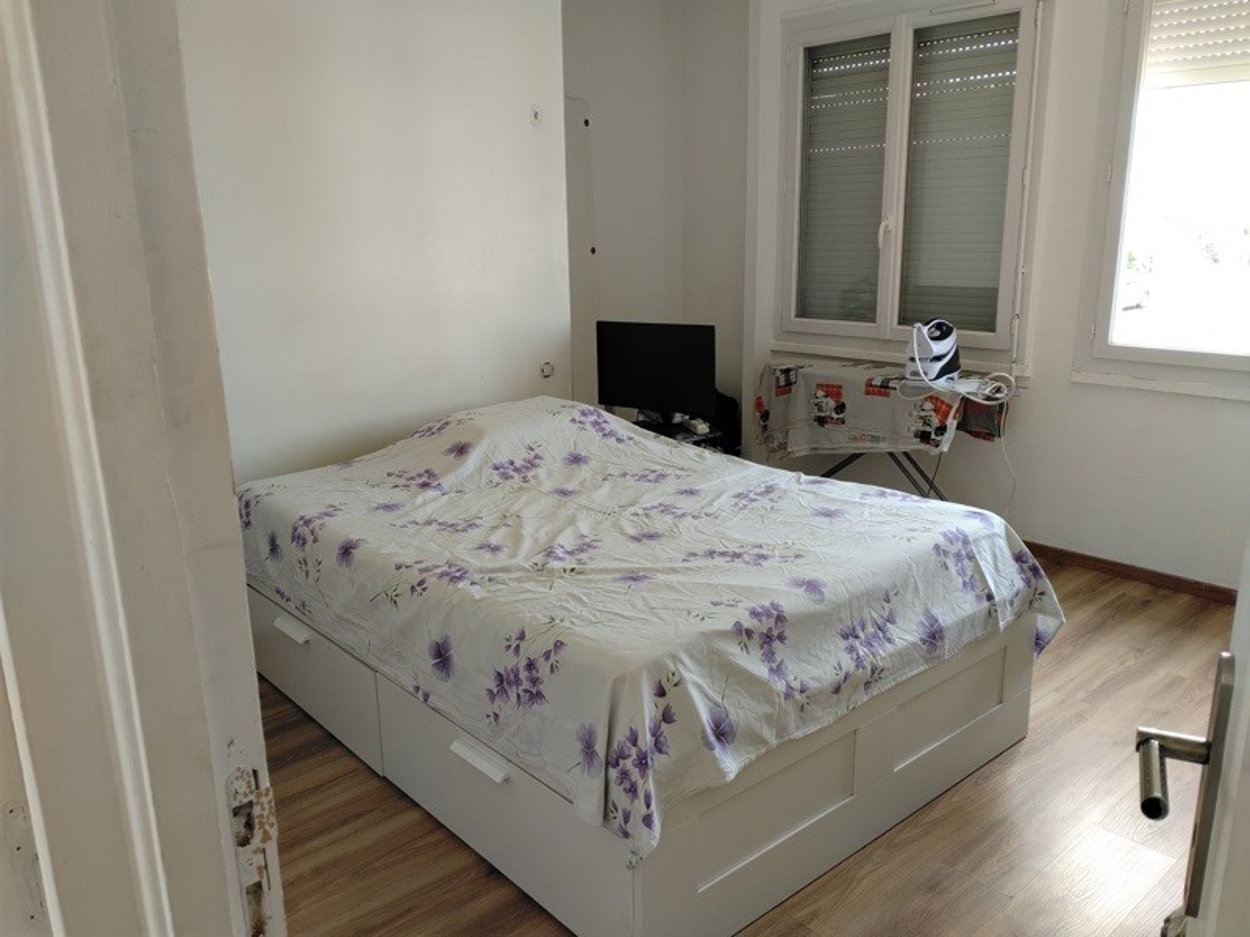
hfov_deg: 65.3
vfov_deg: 51.4
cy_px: 468
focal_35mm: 27
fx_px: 975
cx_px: 625
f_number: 1.8
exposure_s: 1/50
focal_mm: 4.05
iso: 303
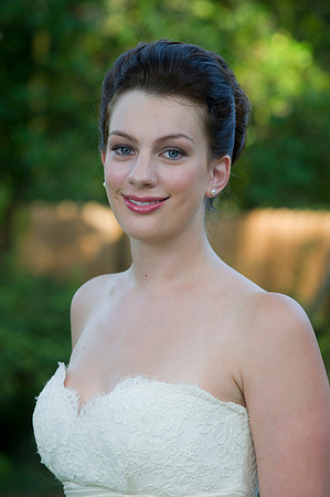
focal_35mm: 175
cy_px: 248
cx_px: 165
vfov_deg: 11.8
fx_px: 2412
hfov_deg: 7.8
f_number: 5.6
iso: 400
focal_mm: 175
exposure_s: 1/80
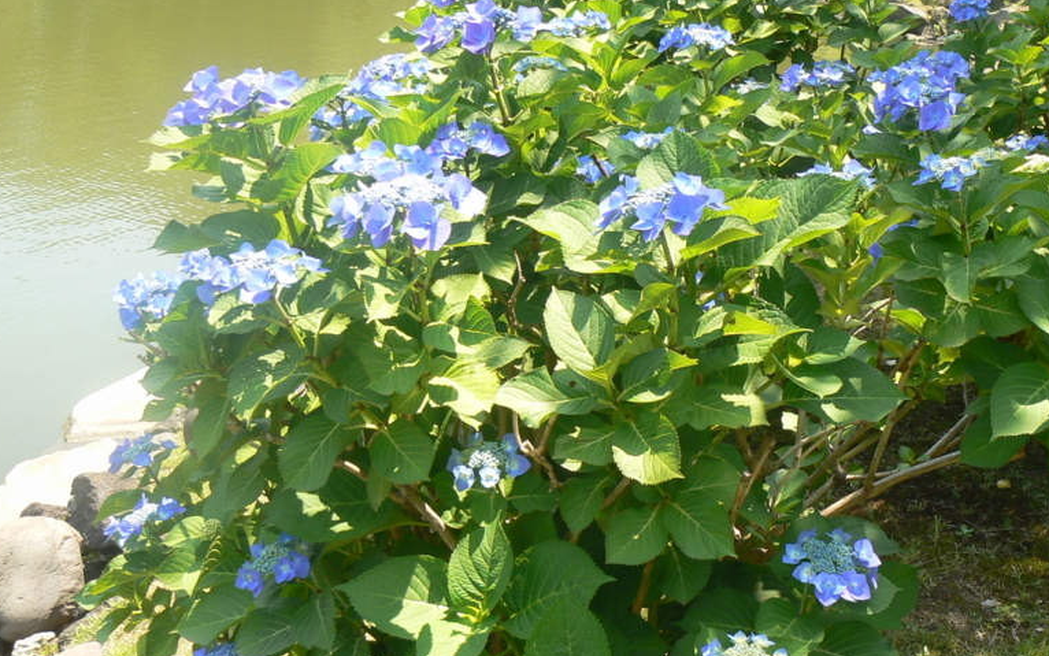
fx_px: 1458
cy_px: 247
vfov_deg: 25.3
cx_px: 659
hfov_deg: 39.3
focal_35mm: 51
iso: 80
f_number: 5.6
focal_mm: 6
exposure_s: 1/100
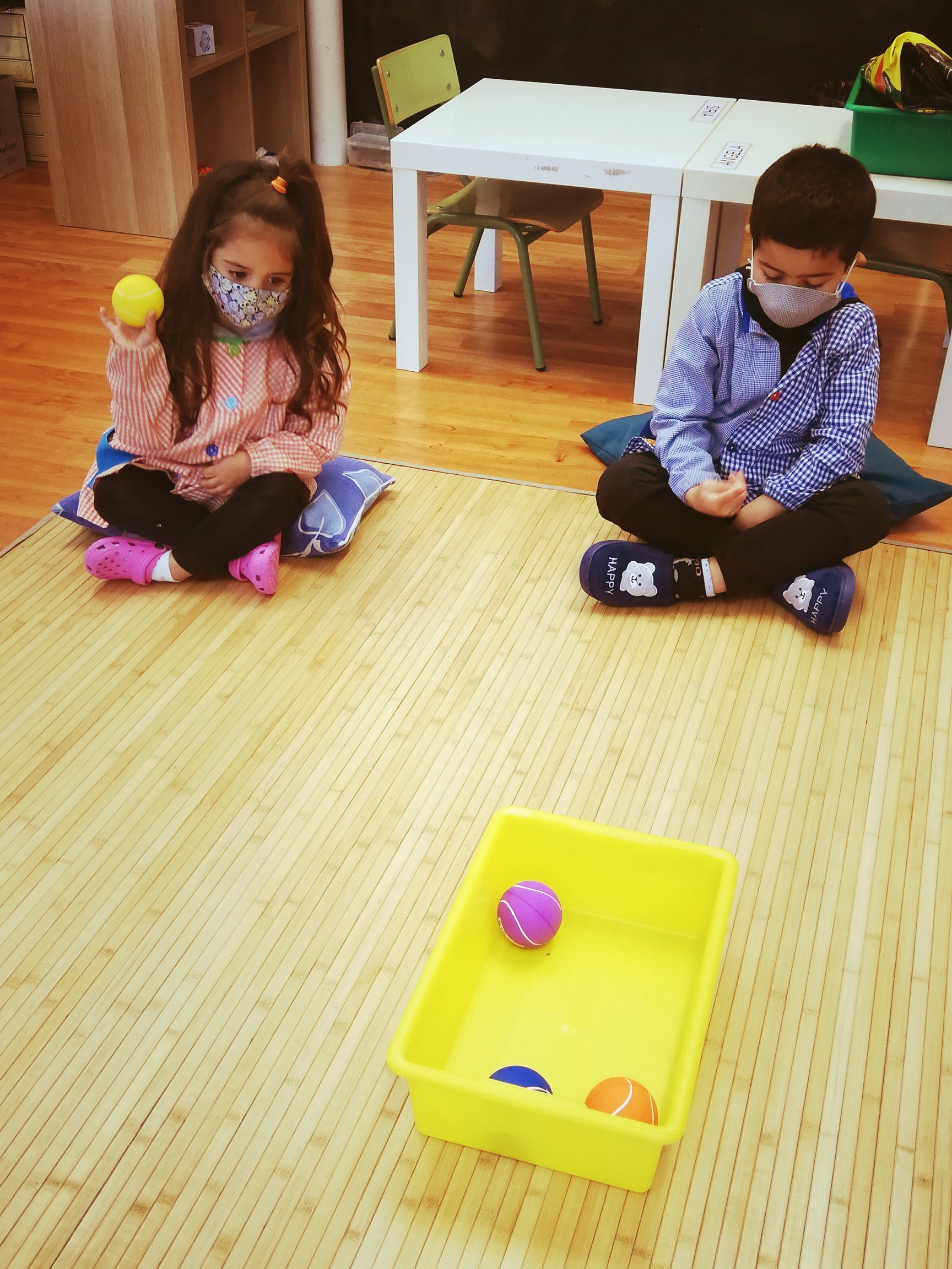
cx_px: 476
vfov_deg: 50.1
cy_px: 634
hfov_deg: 38.7
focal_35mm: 37
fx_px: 1357
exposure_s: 1/50
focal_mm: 3.81
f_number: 2.2
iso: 125
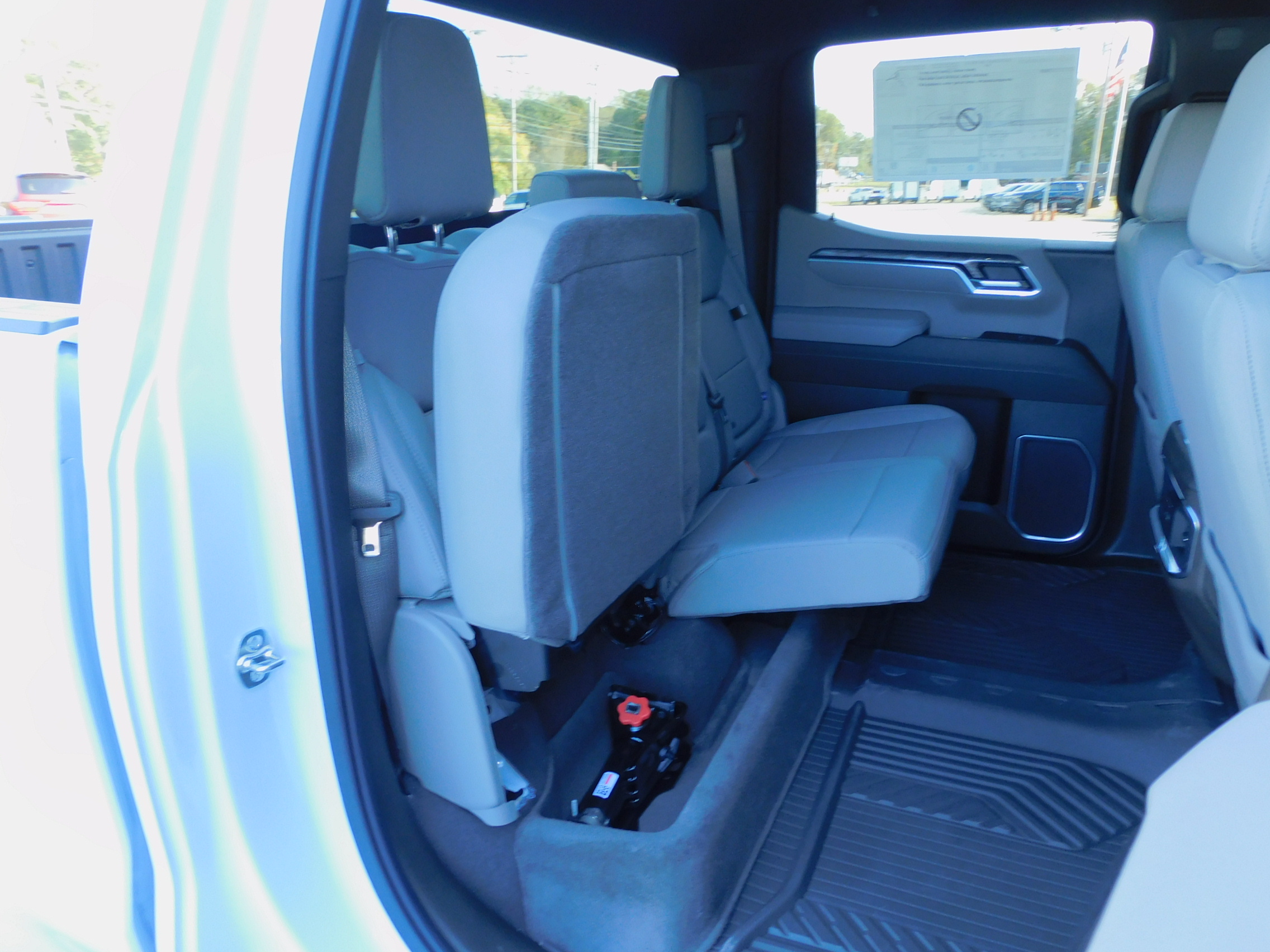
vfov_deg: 56.8
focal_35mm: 24
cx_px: 635
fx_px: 881
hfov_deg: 71.6
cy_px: 476
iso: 125
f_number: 3.3
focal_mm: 4.3
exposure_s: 1/40
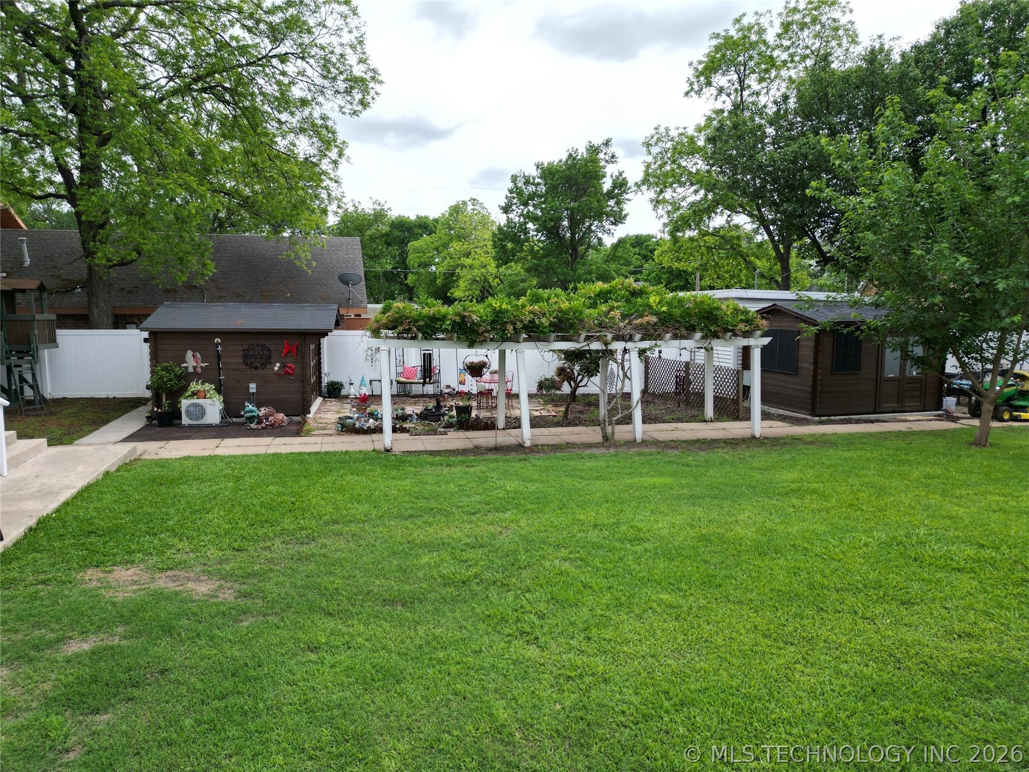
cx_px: 514
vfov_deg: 56.8
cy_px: 386
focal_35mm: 24
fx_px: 713
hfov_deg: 71.6
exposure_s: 1/2000
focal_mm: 6.72
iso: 120
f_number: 1.7
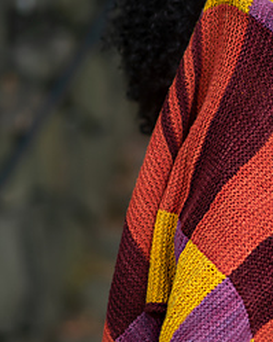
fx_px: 2072
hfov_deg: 7.5
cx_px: 362
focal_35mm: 205
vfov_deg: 9.4
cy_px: 227
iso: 160
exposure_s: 1/400
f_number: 2.5
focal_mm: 85
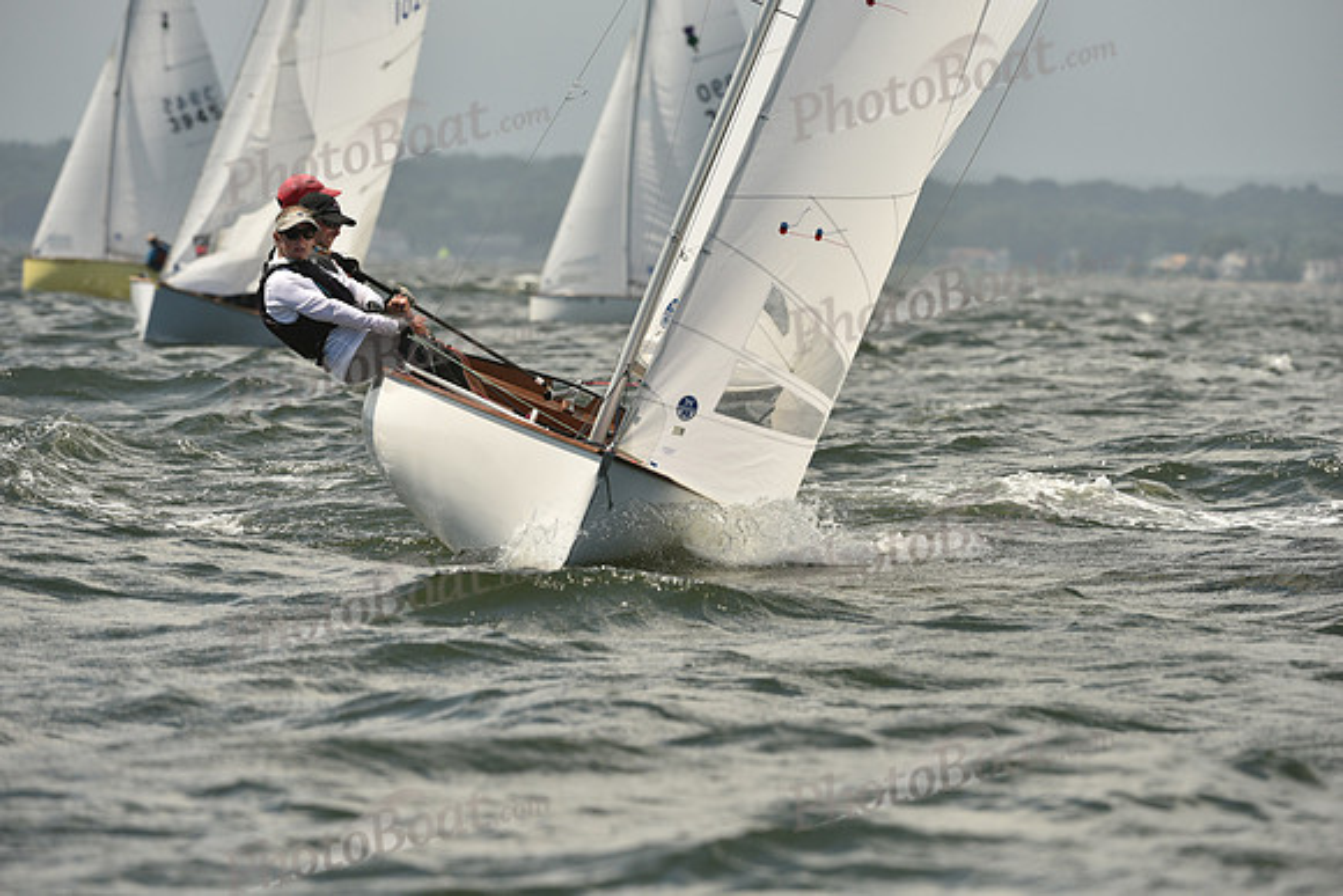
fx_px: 12686
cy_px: 448
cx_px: 672
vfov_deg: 4.0
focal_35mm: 340
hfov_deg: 6.1
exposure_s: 1/1250
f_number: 8
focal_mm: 340
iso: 250
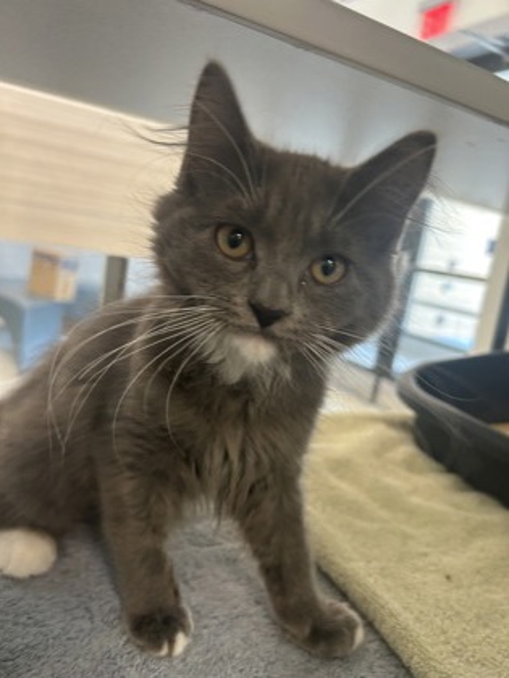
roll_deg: -9.0
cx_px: 254
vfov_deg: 67.3
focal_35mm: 26
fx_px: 510
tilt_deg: -11.8
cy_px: 339
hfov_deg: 53.1
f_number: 1.5
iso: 80
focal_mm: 5.7
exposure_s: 1/60
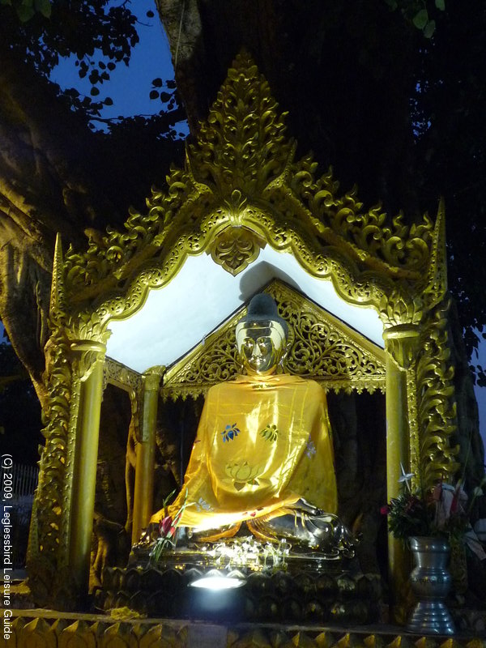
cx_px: 243
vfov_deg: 40.4
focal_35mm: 47
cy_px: 324
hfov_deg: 30.9
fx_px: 880
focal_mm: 5.8
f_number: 3.6
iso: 400
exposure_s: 1/25
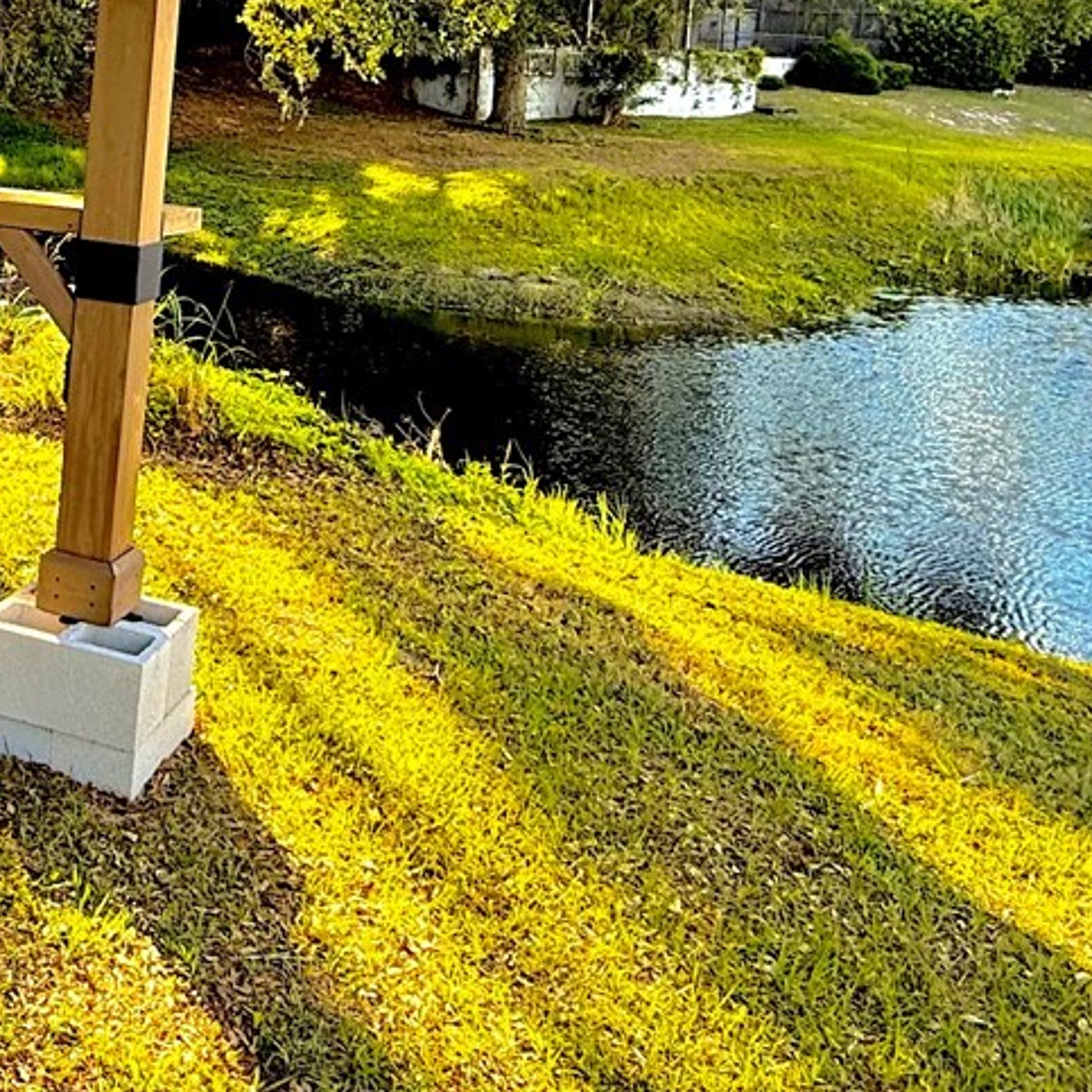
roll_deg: +0.7
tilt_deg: -4.6
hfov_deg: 37.3
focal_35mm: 41
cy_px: 206
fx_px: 1463
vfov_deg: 39.2
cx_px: 41
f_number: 2.2
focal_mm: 2.22
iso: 64
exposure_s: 1/234
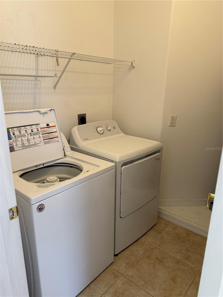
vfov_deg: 71.6
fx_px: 206
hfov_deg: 56.8
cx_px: 112
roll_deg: -0.1
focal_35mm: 24
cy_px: 148
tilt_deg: -15.3
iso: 250
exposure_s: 1/60
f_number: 1.78
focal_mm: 6.76
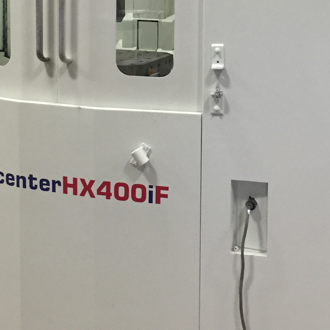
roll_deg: -0.9
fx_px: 798
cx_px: 141
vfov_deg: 22.6
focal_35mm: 74
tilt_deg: -5.5
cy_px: 17
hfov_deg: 23.3
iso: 125
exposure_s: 1/30
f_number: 2.2
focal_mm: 4.15
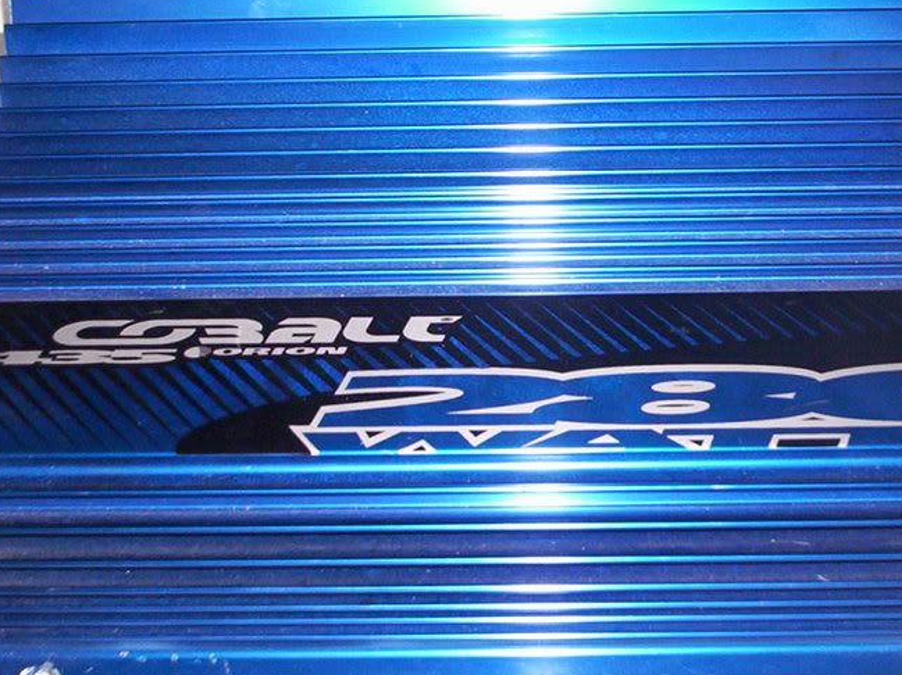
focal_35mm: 60
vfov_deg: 24.3
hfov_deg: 32.2
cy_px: 251
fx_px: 1563
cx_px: 470
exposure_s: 1/60
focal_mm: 4.99
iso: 140
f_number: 4.5
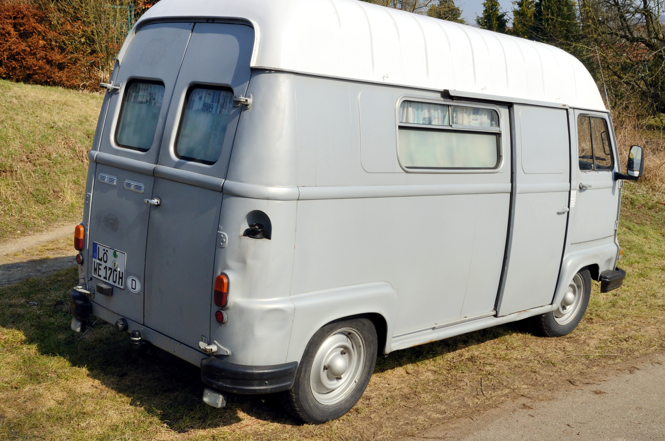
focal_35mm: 42
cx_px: 317
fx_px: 774
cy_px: 179
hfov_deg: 46.5
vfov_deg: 31.7
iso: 200
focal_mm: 22
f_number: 11
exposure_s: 1/320
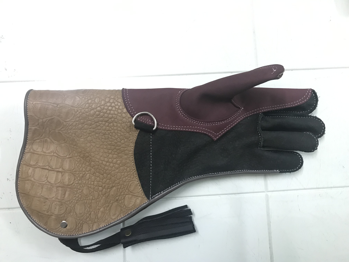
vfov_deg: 49.7
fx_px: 282
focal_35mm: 28
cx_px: 174
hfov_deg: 63.4
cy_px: 131
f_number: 1.8
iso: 100
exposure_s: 1/14
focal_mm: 3.99
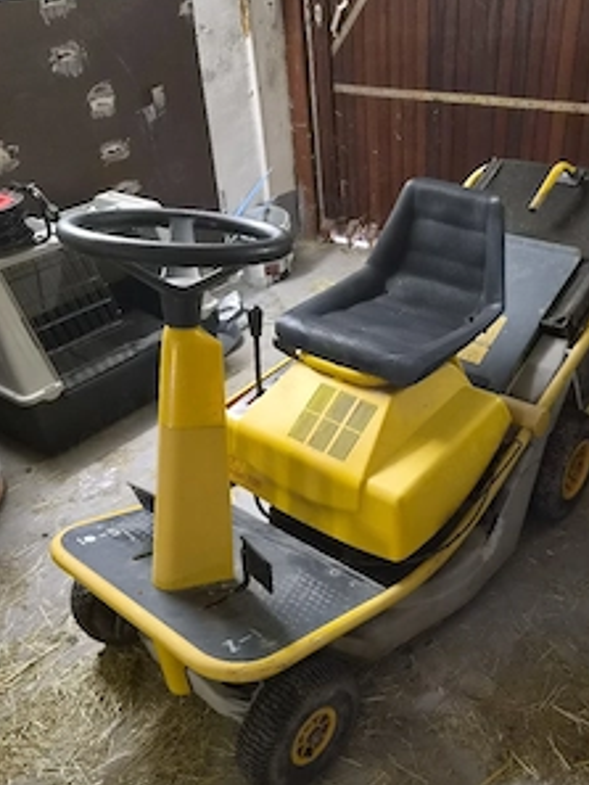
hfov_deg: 45.1
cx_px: 370
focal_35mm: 31
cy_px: 452
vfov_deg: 58.1
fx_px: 703
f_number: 1.8
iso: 2000
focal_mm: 5.4
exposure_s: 1/100
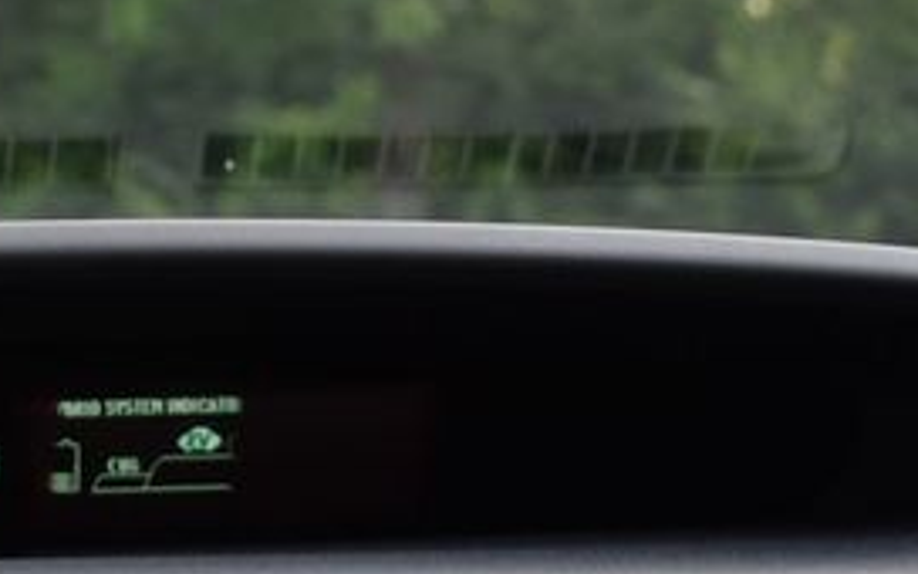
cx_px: 165
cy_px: 272
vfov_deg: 12.6
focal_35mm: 104
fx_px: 2607
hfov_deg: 19.7
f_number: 4.2
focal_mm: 29
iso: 400
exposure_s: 1/250
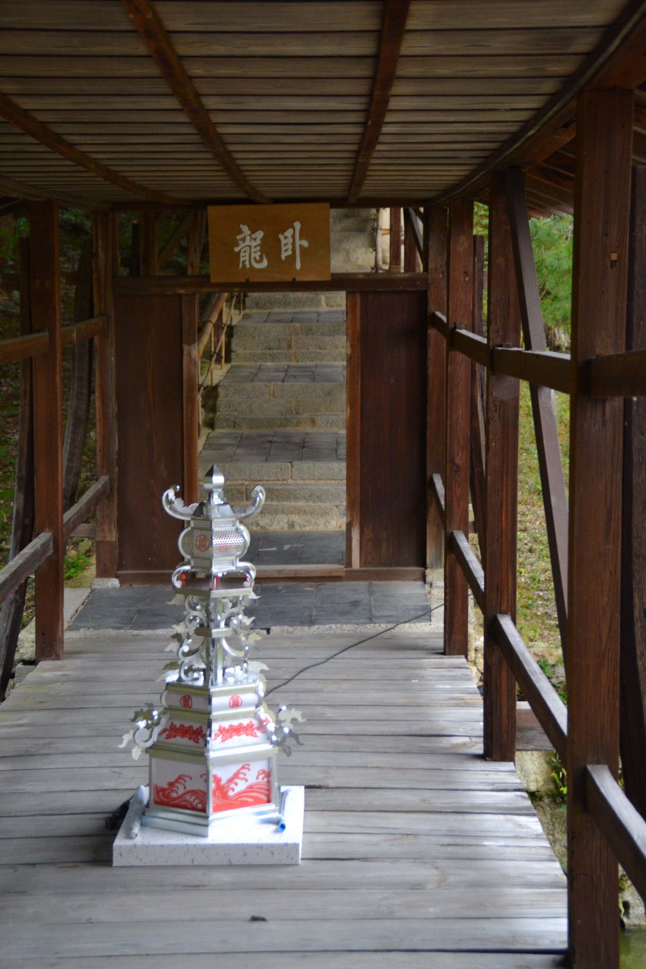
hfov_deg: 21.6
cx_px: 323
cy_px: 484
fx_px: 1696
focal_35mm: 63
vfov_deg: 31.9
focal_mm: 42
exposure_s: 1/60
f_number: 4.5
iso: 1000
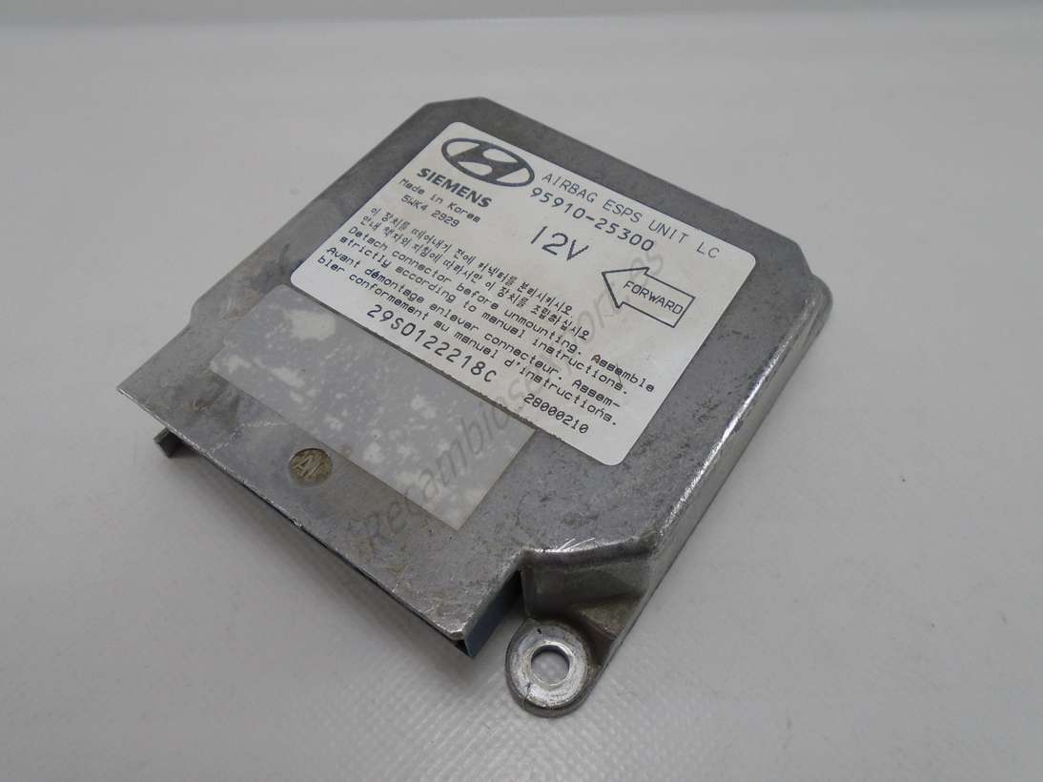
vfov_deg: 53.0
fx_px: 783
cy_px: 391
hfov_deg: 67.3
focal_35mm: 26
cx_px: 522
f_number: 3.2
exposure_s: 1/160
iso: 100
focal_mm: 4.6
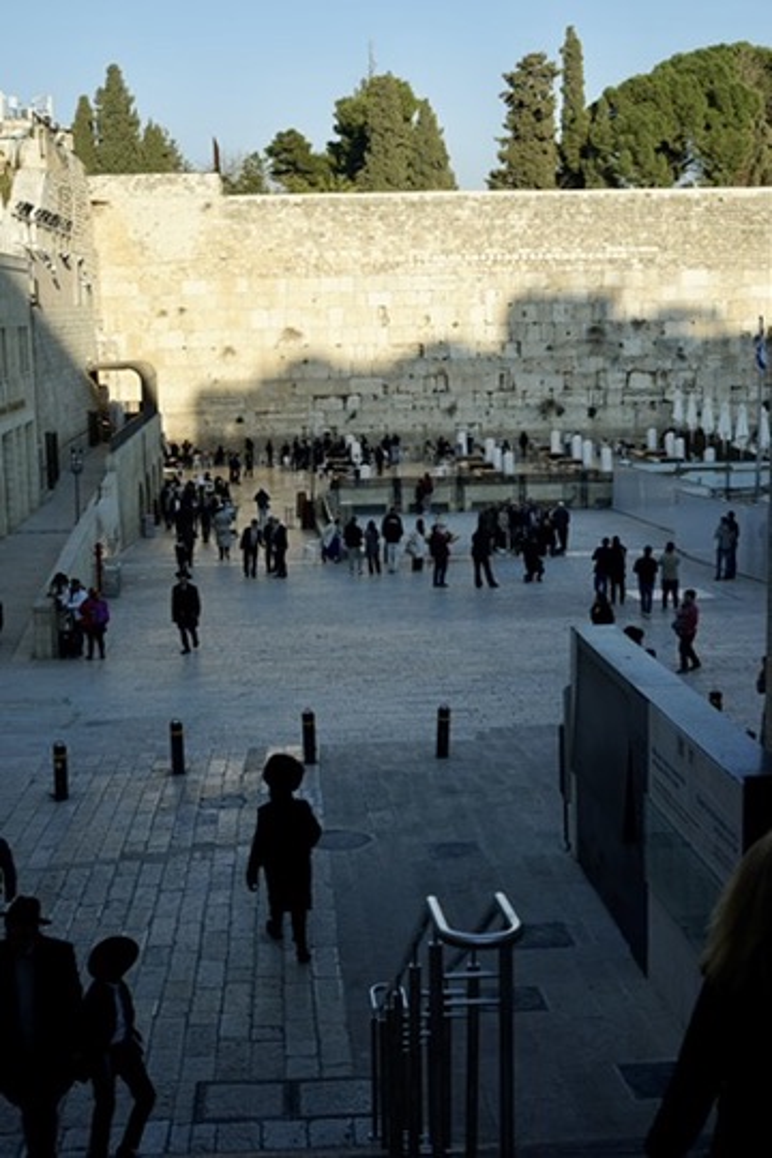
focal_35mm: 50
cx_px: 386
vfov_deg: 39.6
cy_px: 579
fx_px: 1608
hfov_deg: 27.0
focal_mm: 50
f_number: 5.6
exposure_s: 1/320
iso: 100
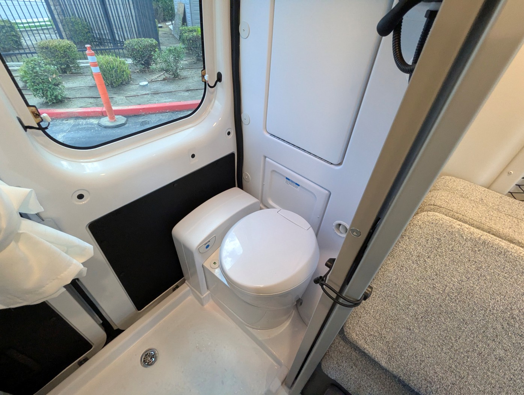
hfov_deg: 94.4
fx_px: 243
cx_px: 262
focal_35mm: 16
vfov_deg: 78.2
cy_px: 198
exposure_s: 1/140
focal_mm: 2.35
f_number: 2.2
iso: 461
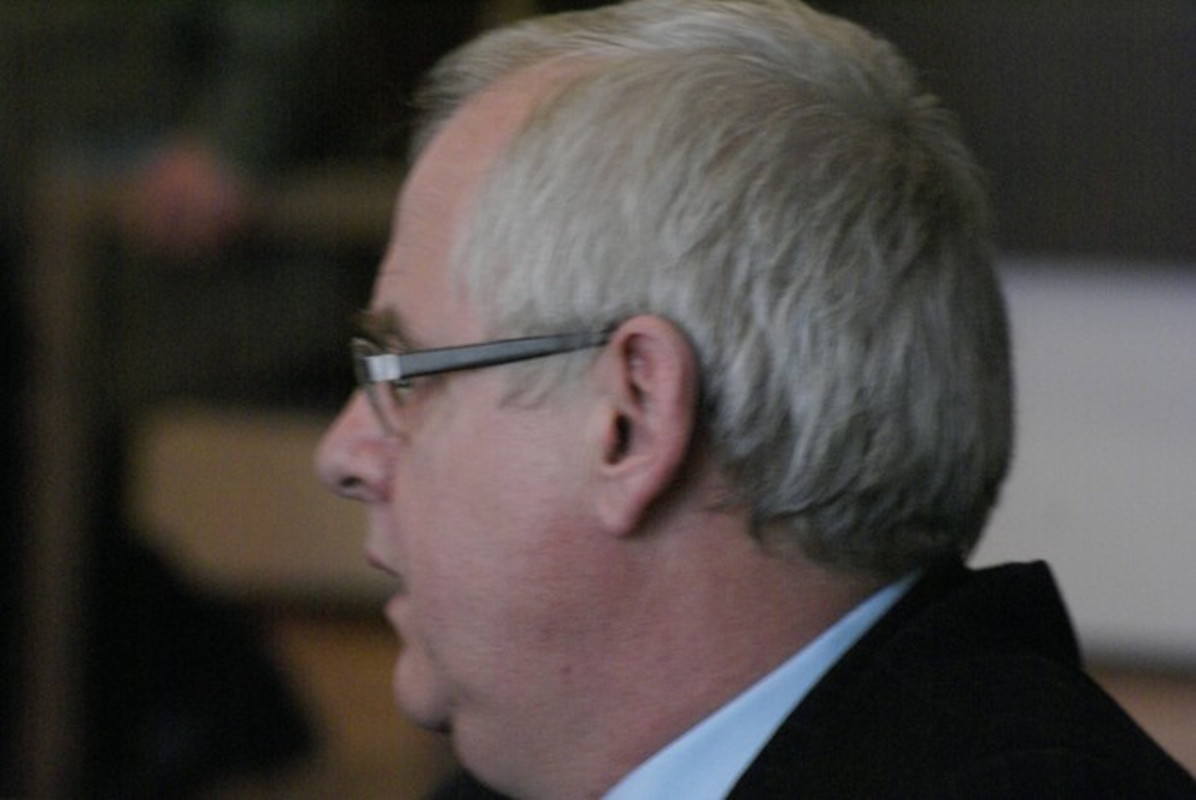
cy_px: 400
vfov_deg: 5.7
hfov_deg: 8.6
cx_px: 598
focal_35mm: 240
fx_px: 7980
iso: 1600
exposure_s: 1/30
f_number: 5.6
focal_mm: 160
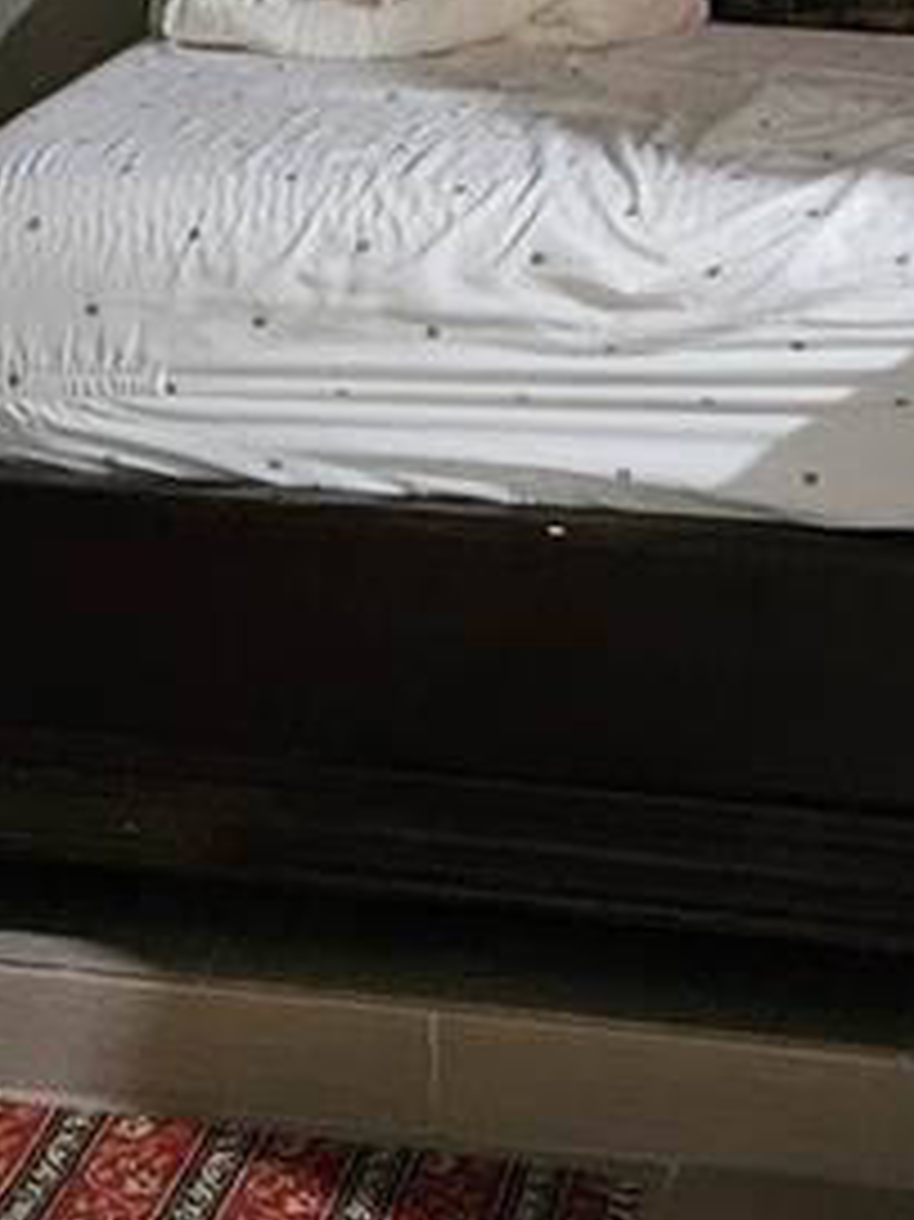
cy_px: 0
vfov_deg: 18.8
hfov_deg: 14.5
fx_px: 3594
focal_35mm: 102
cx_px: 257
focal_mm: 5.4
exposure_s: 1/24
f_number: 1.8
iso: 1250
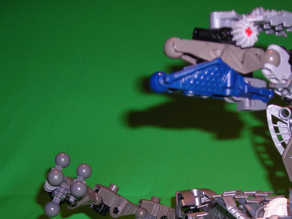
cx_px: 213
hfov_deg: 30.3
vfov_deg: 22.9
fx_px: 531
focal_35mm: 63
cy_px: 179
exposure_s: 1/60.1
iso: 50
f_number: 3.2
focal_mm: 6.3
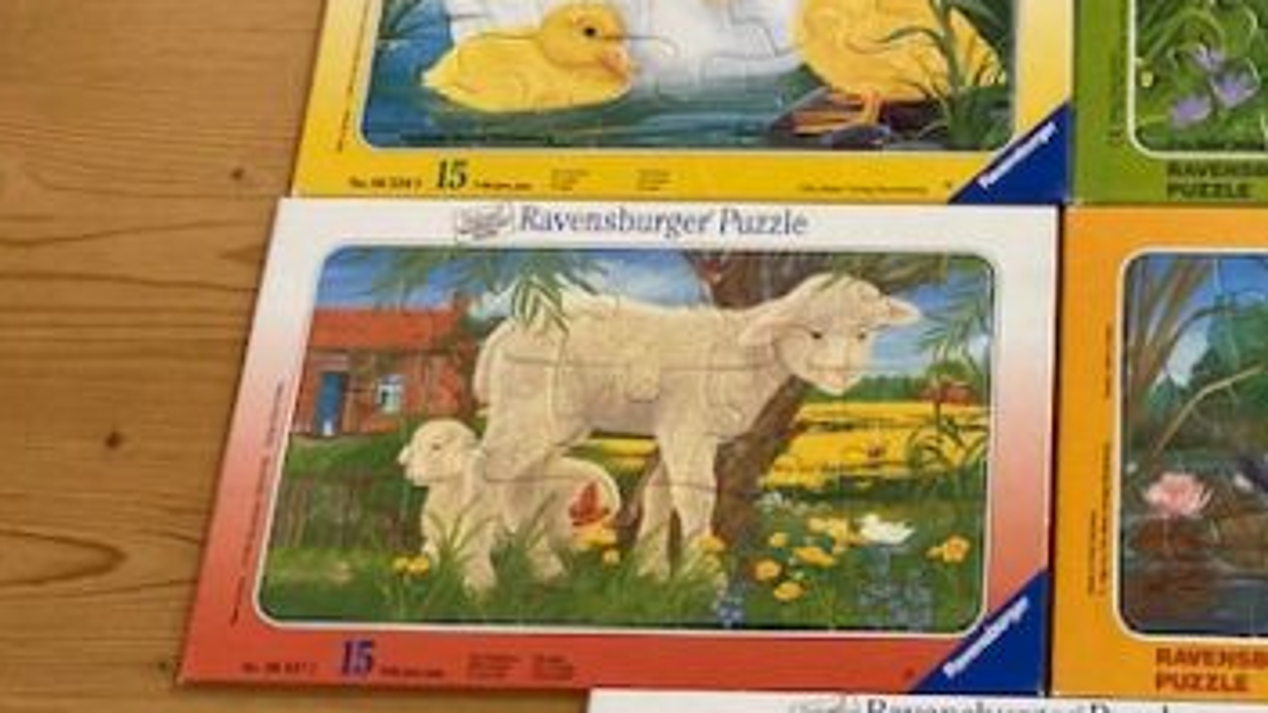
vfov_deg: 22.9
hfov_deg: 38.1
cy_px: 493
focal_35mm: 52
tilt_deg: -69.4
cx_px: 1048
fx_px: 1748
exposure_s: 1/60
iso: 200
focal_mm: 3.99
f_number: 1.8
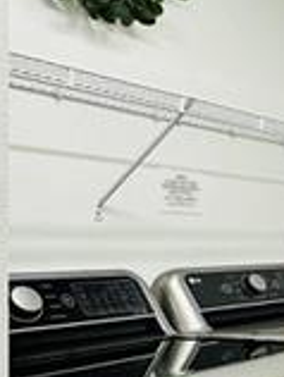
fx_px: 742
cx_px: 547
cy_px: 260
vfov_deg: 28.3
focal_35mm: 68
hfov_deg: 16.9
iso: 160
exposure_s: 1/120
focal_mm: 2.22
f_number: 2.2
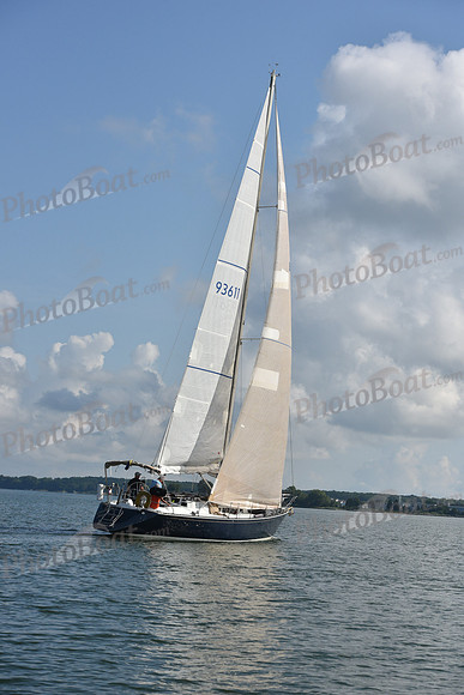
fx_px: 1352
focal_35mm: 70
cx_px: 232
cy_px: 348
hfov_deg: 19.5
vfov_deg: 28.8
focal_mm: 70
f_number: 7.1
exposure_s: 1/2500
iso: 320
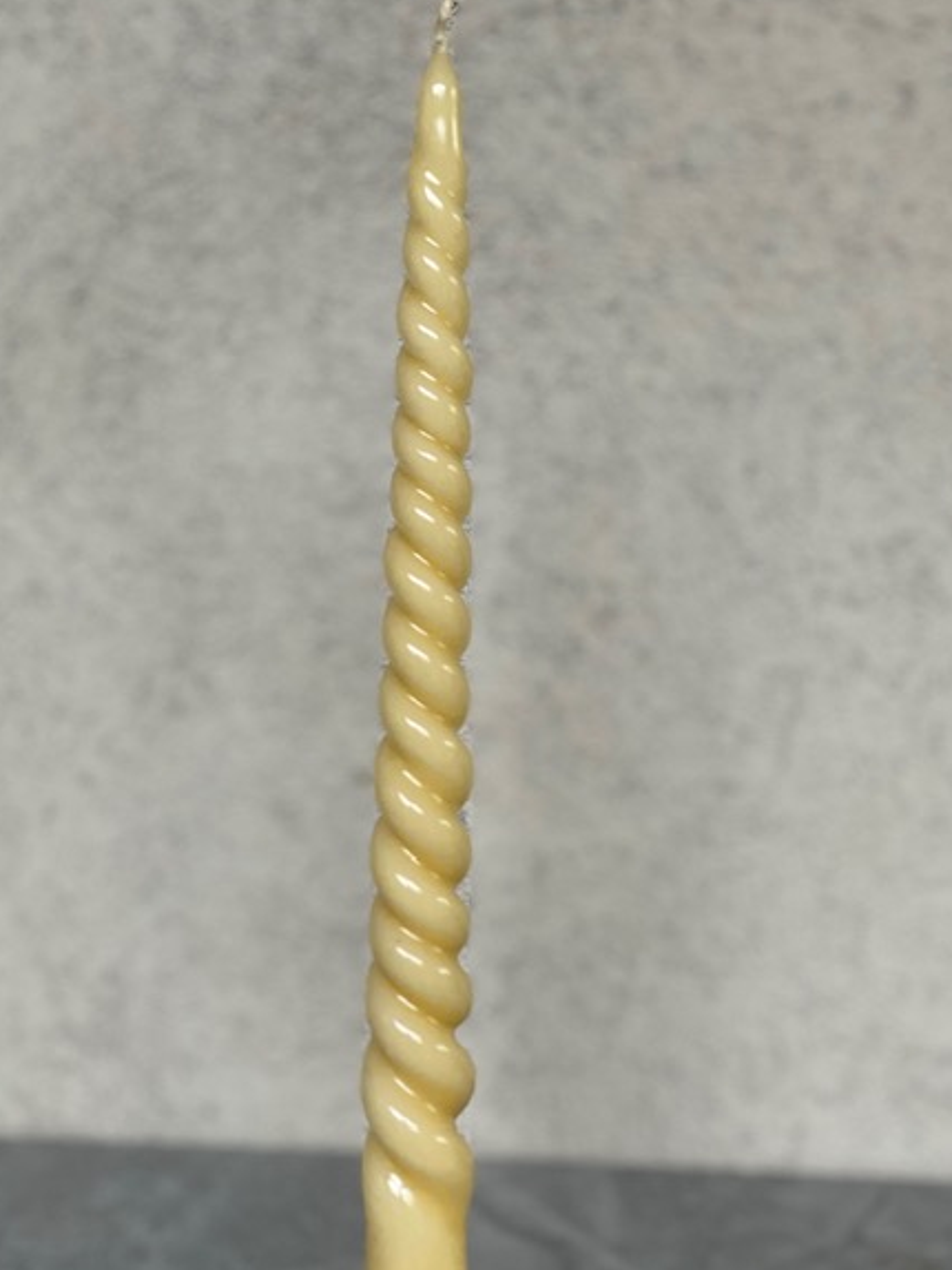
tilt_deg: -9.9
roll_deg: -1.1
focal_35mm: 58
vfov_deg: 33.2
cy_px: 586
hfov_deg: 25.2
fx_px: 2128
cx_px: 445
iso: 250
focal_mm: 6
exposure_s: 1/116
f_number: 2
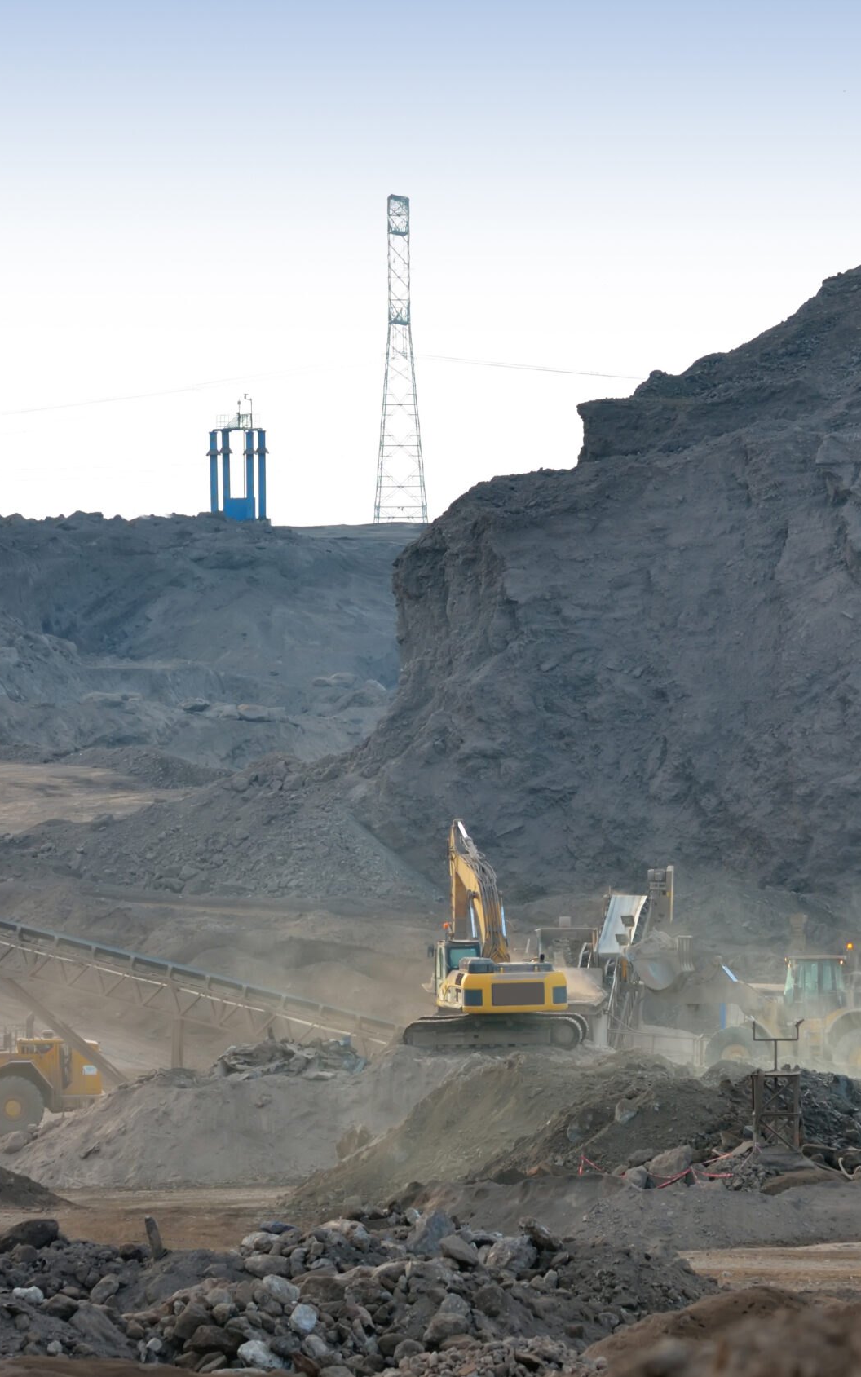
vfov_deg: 8.6
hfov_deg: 5.4
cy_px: 690
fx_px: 9112
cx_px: 563
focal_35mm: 243
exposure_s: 1/100
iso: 100
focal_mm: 105
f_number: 5.6
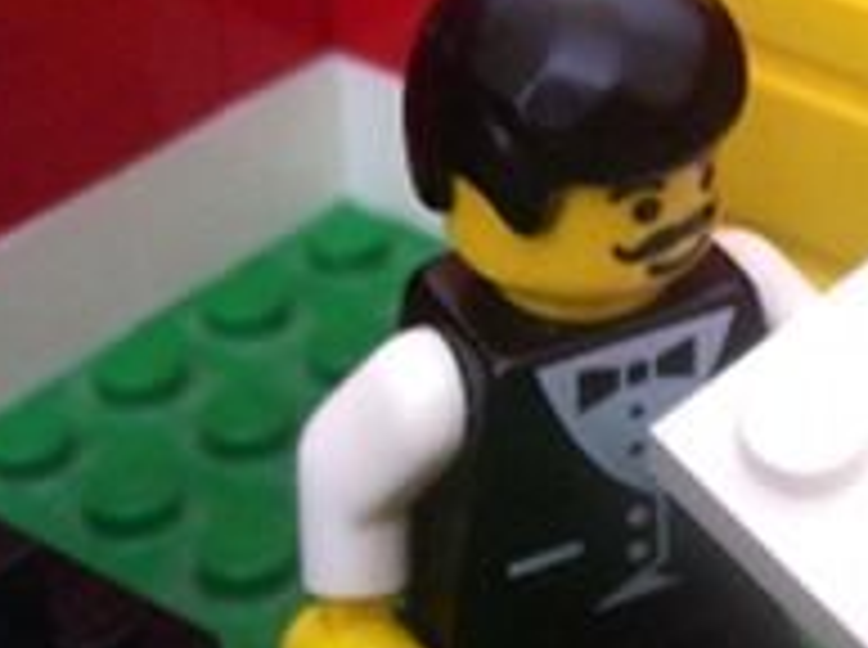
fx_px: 2828
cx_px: 801
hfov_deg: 17.2
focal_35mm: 113
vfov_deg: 13.1
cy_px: 234
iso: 160
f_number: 2.7
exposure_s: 1/8
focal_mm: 5.6
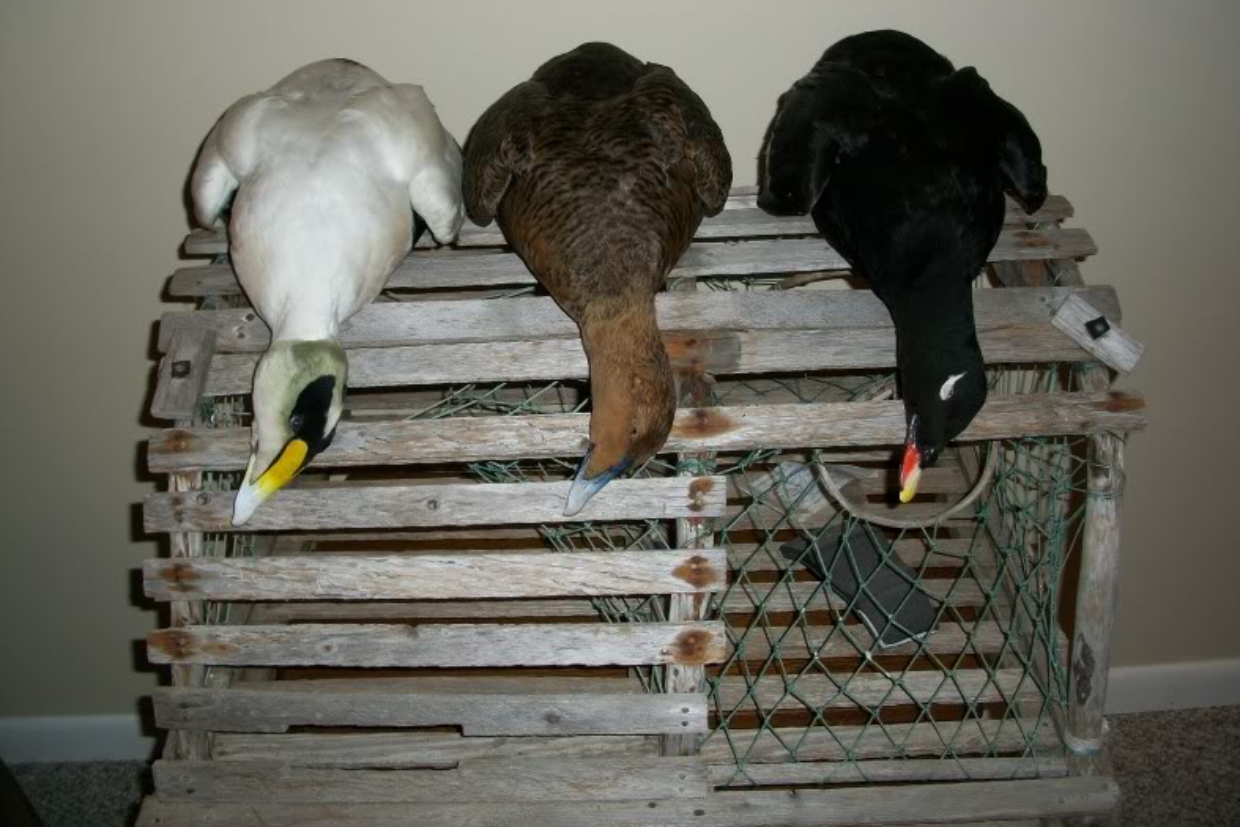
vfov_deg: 35.9
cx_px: 619
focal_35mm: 37
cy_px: 384
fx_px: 1275
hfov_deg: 51.9
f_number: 3.1
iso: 80
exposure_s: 1/30
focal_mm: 6.3
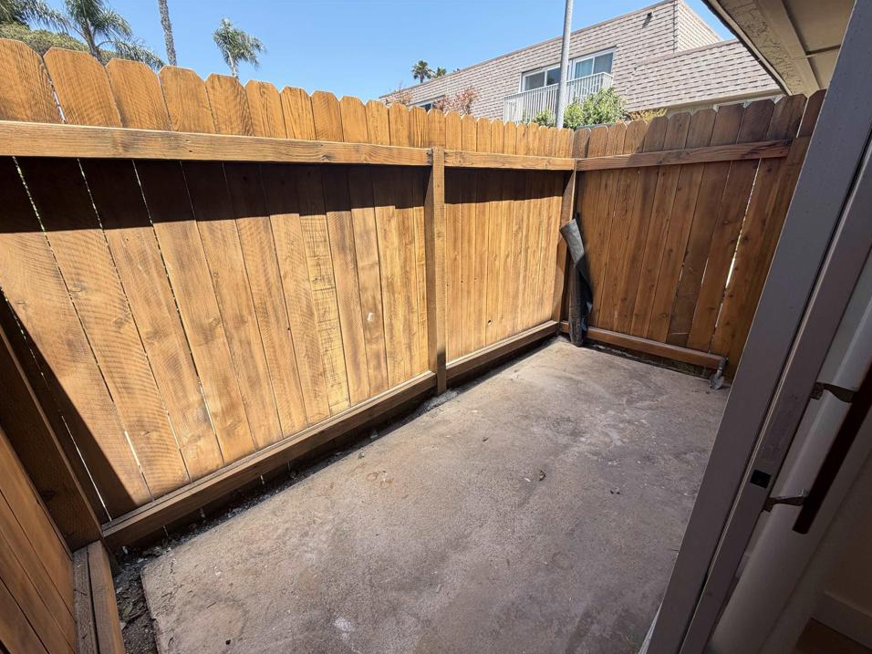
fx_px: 378
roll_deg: +3.1
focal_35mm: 15
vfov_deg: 81.6
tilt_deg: -21.3
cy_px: 349
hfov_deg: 98.2
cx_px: 431
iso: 40
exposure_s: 1/502
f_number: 2.2
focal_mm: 2.22
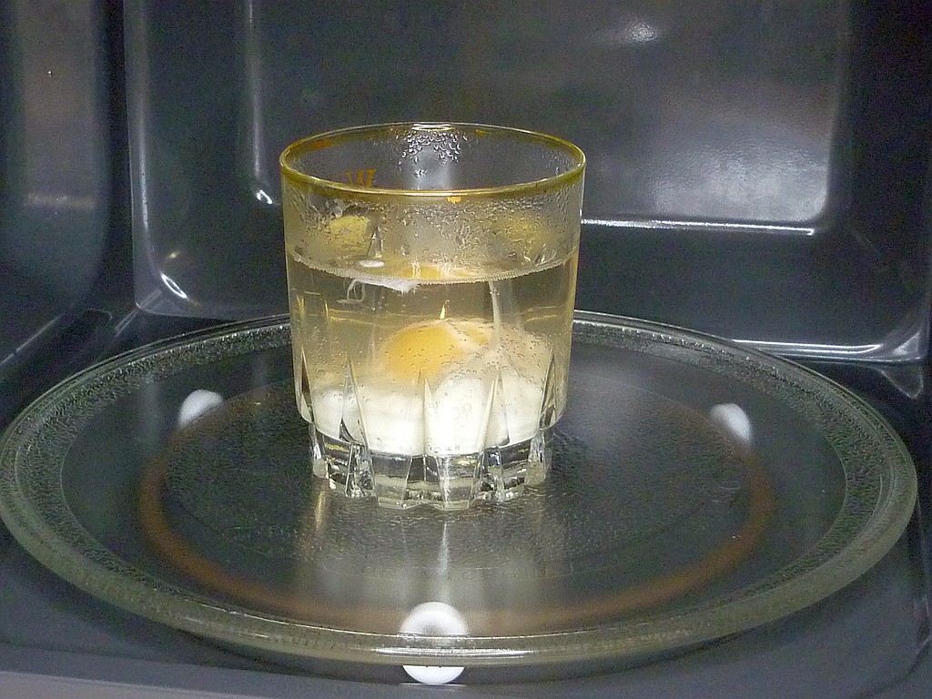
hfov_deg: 28.2
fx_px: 1858
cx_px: 466
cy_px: 350
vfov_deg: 21.3
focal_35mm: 69
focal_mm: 6.4
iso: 400
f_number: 3
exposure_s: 1/30
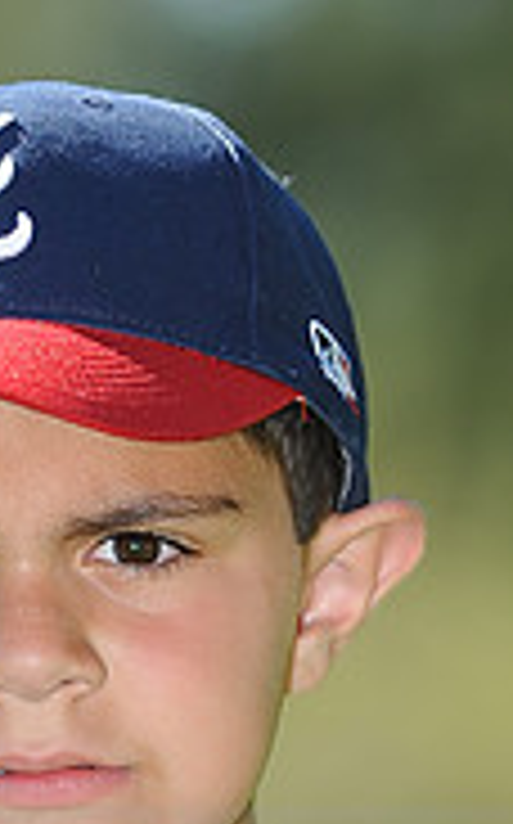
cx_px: 9
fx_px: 14485
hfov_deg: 2.0
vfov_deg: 3.3
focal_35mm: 646
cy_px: 869
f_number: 4
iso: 200
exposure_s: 1/640
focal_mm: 200
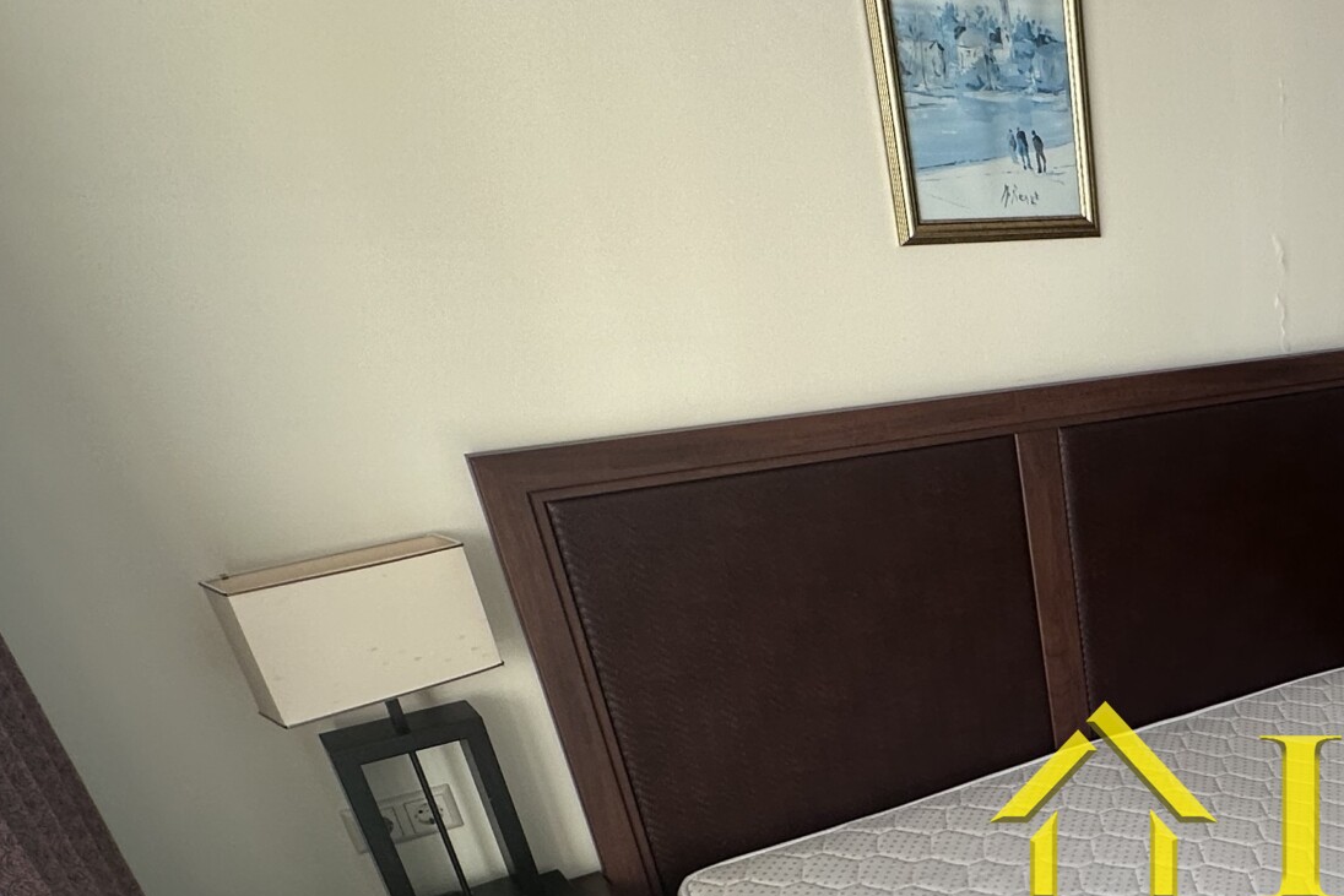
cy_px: 843
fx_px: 1269
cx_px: 1344
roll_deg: +0.8
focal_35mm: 34
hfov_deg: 46.6
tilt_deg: -28.2
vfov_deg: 36.0
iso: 50
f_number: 2.2
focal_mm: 2.22
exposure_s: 1/99
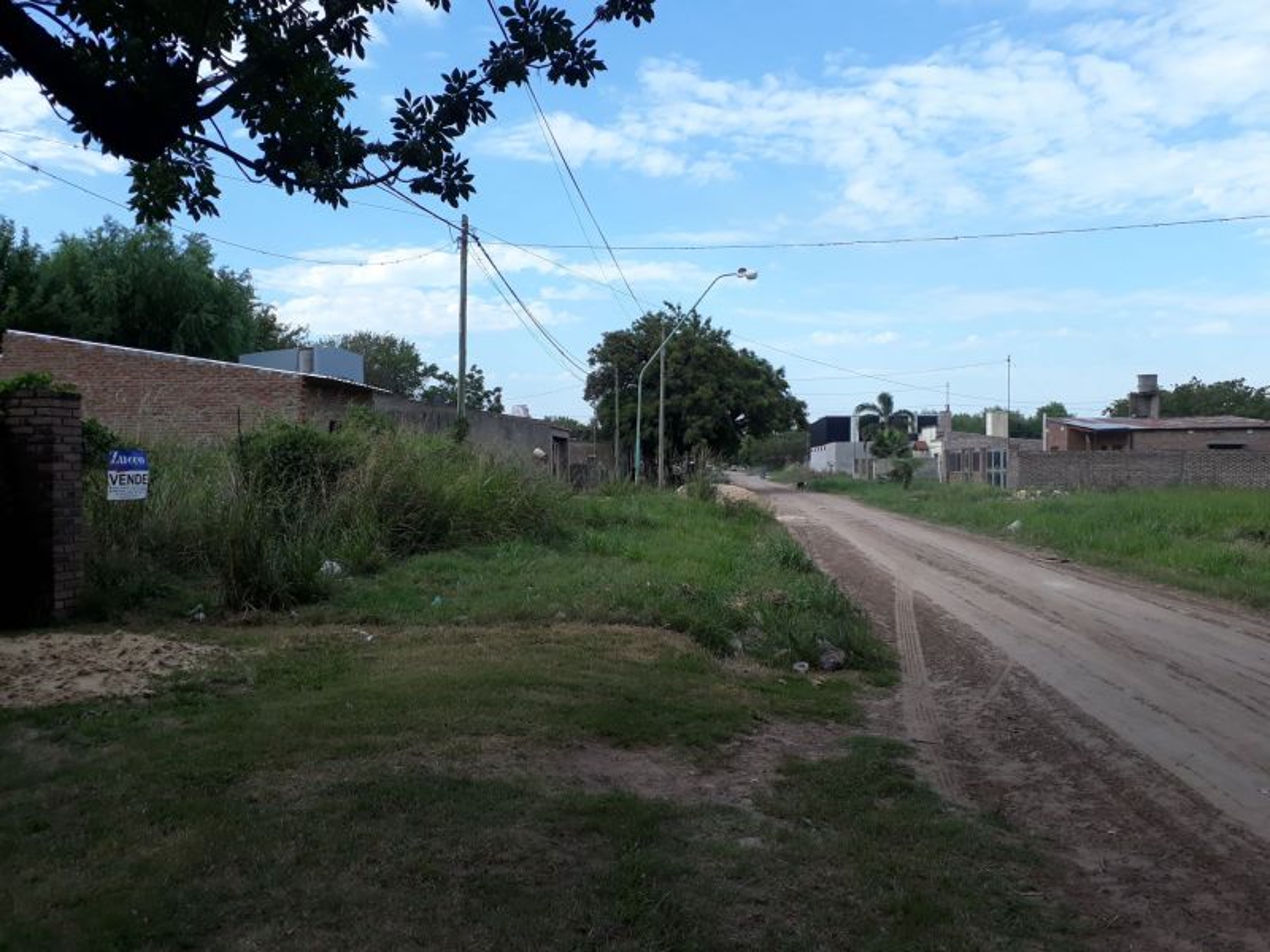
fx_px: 991
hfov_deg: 65.3
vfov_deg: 51.4
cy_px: 476
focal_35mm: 27
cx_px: 635
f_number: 1.9
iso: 40
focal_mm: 3.6
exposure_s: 1/771
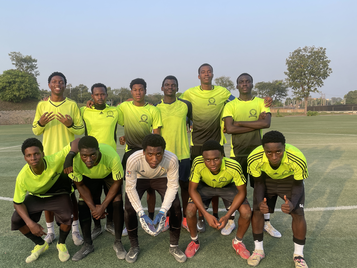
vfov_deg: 44.1
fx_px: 330
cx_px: 144
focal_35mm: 32
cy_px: 145
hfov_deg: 56.4
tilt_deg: -5.3
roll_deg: +1.3
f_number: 1.6
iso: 32
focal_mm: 4.2
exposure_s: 1/779
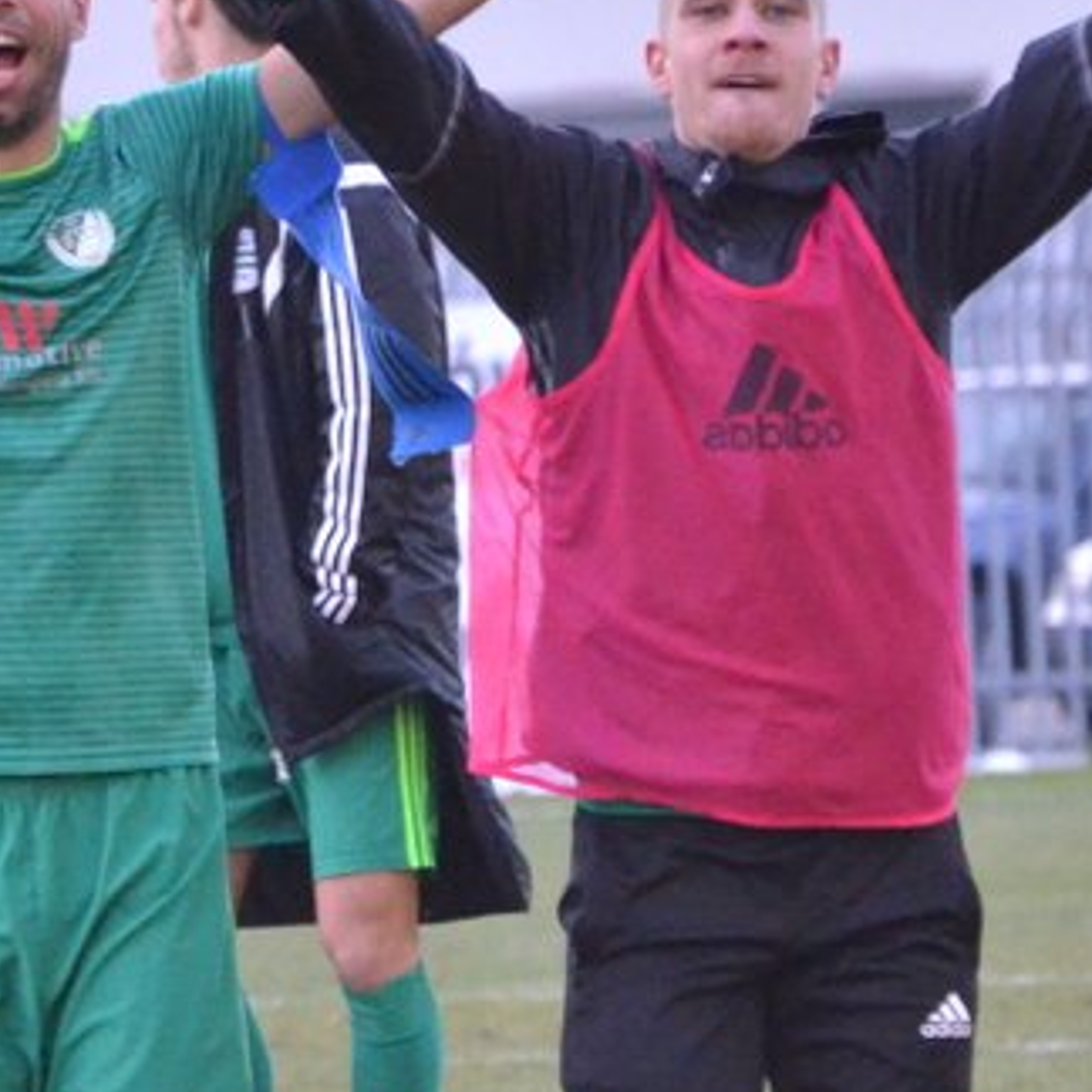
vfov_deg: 2.6
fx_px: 24361
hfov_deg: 2.6
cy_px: 696
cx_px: -162
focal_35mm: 683
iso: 3200
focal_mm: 145
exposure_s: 1/1600
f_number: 4.8
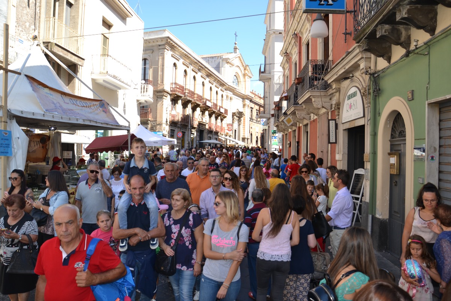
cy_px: 150
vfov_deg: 47.9
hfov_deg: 67.4
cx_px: 226
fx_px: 338
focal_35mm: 27
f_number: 5.6
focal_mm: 18
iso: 100
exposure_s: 1/200
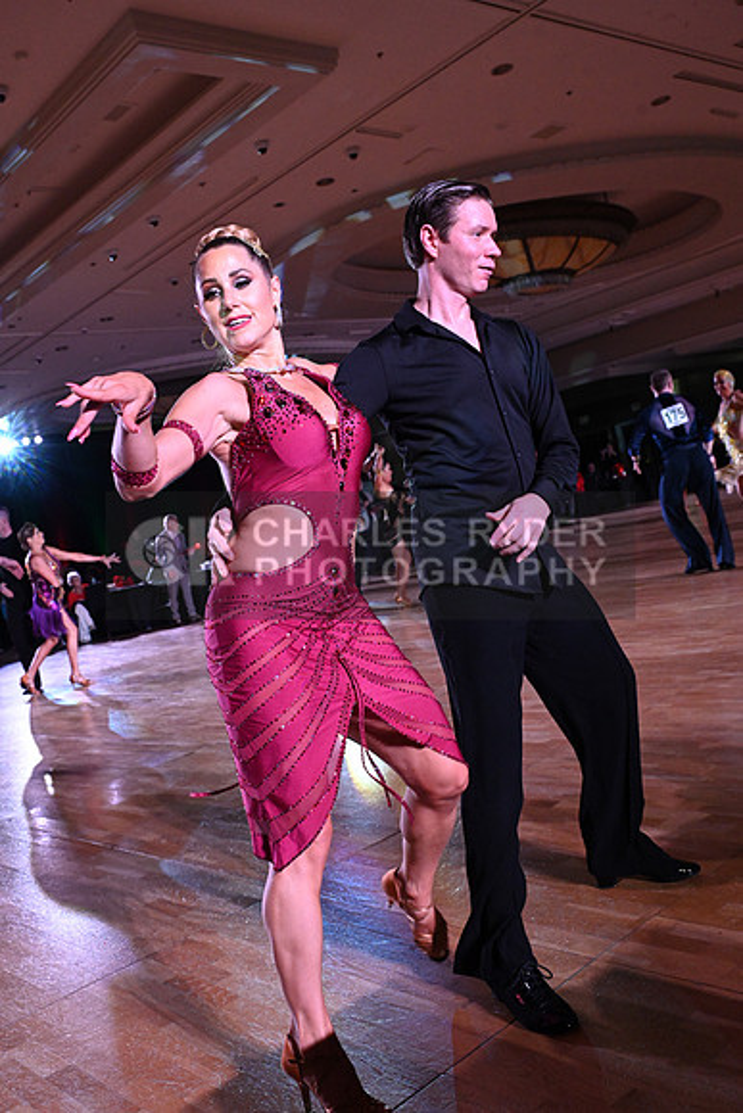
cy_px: 556
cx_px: 372
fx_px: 1036
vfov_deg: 56.5
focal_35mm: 34
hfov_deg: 39.4
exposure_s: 1/320
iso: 5000
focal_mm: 33.5
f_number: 6.3
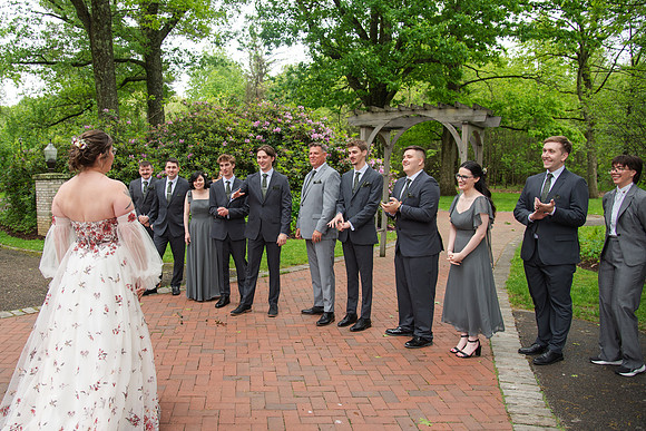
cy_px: 216
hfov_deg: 64.2
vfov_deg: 45.8
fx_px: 510
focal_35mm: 28
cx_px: 263
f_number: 4
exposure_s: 1/400
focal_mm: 24
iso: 125
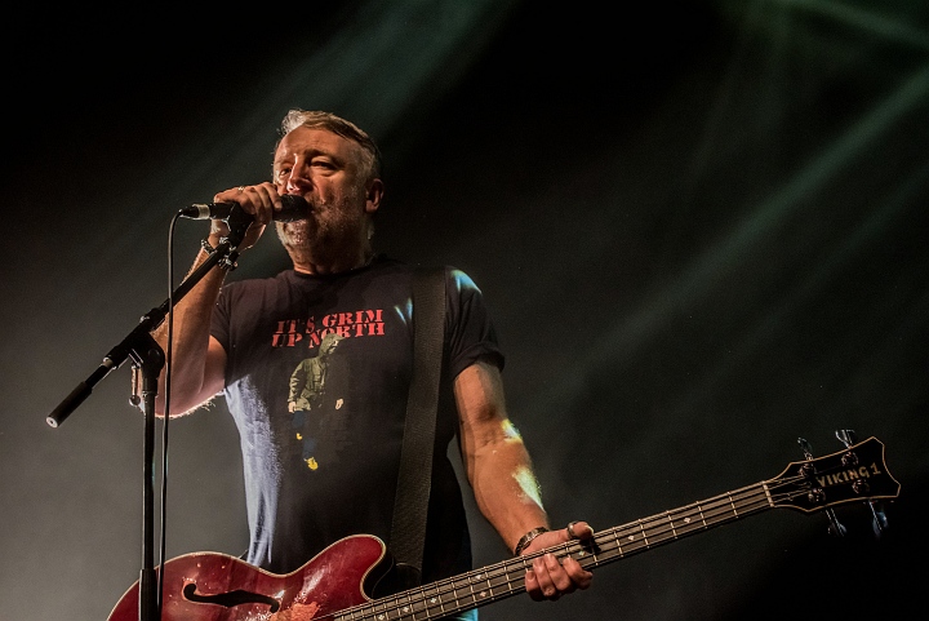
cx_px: 464
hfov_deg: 28.8
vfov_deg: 19.5
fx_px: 1807
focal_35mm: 70
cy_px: 310
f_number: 4.5
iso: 3200
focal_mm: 70
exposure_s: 1/100
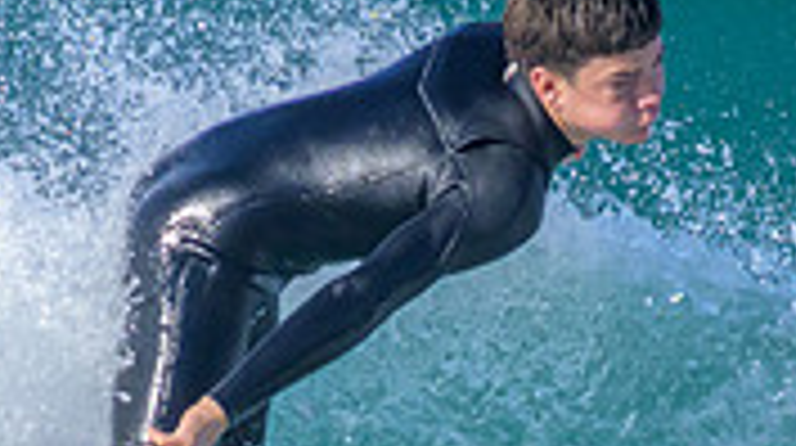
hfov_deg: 0.6
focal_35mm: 3784
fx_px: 79760
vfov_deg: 0.3
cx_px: 186
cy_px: 810
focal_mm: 800
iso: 1400
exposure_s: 1/2000
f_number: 11
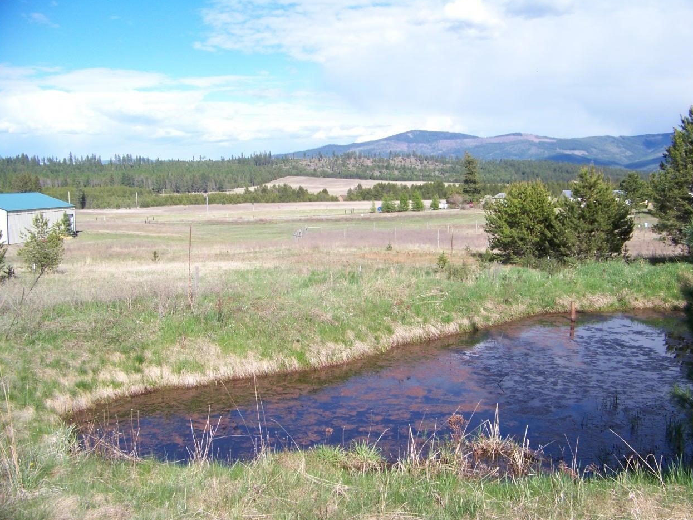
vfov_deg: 38.7
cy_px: 260
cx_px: 352
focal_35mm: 37
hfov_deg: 50.1
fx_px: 741
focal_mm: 5.85
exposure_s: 1/640
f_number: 2.8
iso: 64
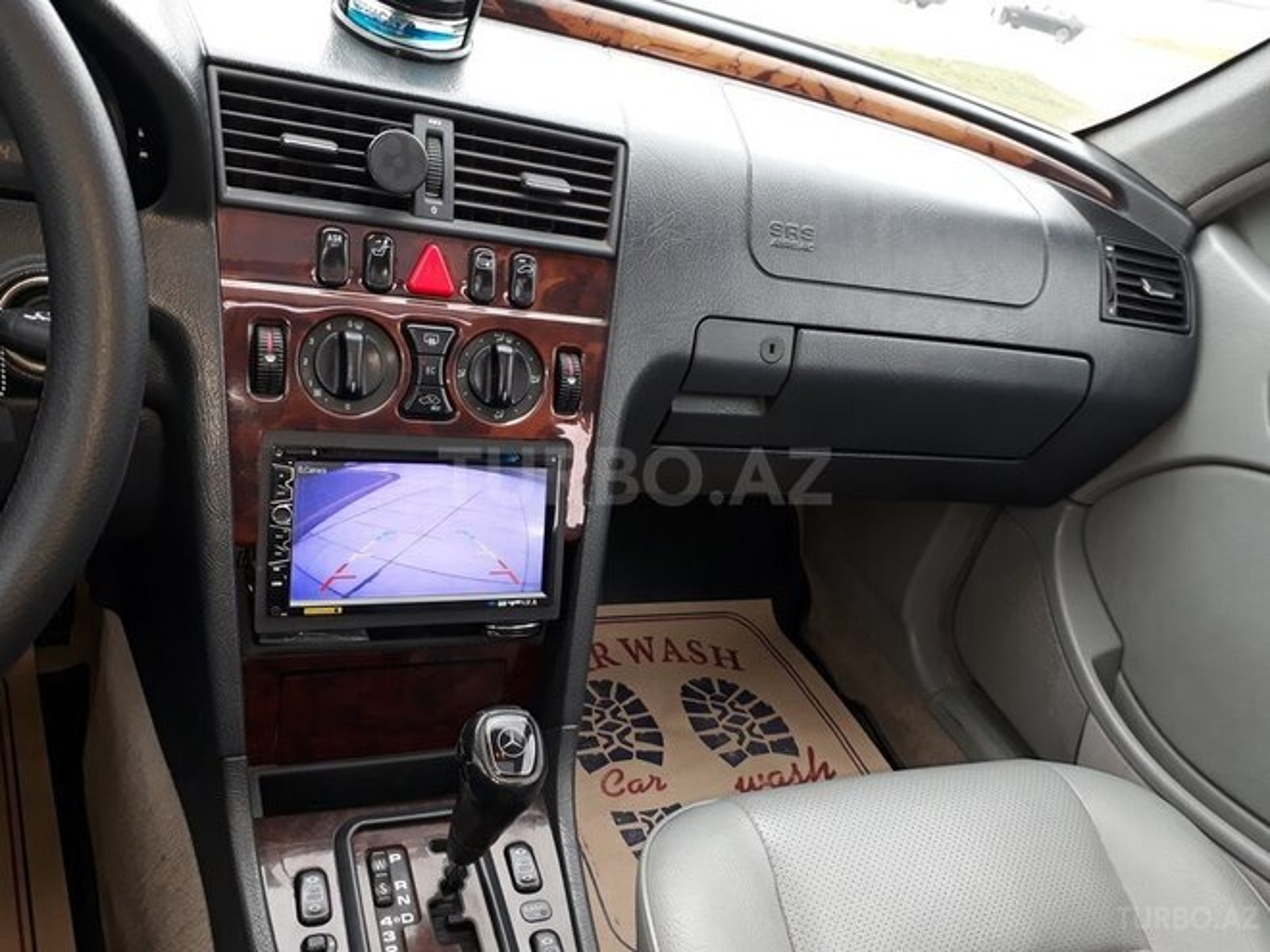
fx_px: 991
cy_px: 476
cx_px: 635
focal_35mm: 27
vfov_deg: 51.4
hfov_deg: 65.3
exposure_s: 1/33
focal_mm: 3.6
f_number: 1.9
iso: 40
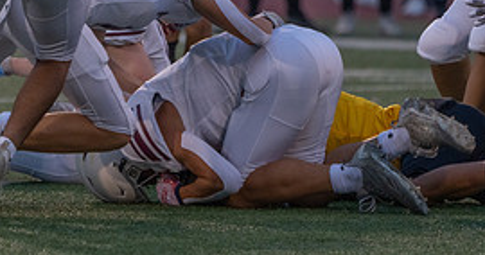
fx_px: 10271
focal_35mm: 811
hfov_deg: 2.7
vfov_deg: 1.4
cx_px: 128
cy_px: 61
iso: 3200
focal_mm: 352
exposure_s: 1/1000
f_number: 5.6
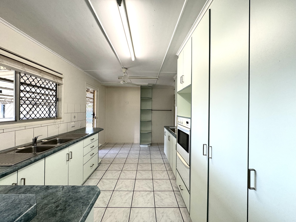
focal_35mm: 14
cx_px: 148
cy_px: 111
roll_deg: -0.4
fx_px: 120
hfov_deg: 102.1
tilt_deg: -0.6
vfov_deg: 85.7
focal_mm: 2.22
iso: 160
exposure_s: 1/100
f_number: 2.2
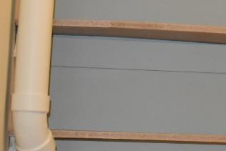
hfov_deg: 15.4
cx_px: 272
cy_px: 43
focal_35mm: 128
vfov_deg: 10.7
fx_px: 804
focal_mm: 18
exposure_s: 1/80
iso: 1600
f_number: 3.5
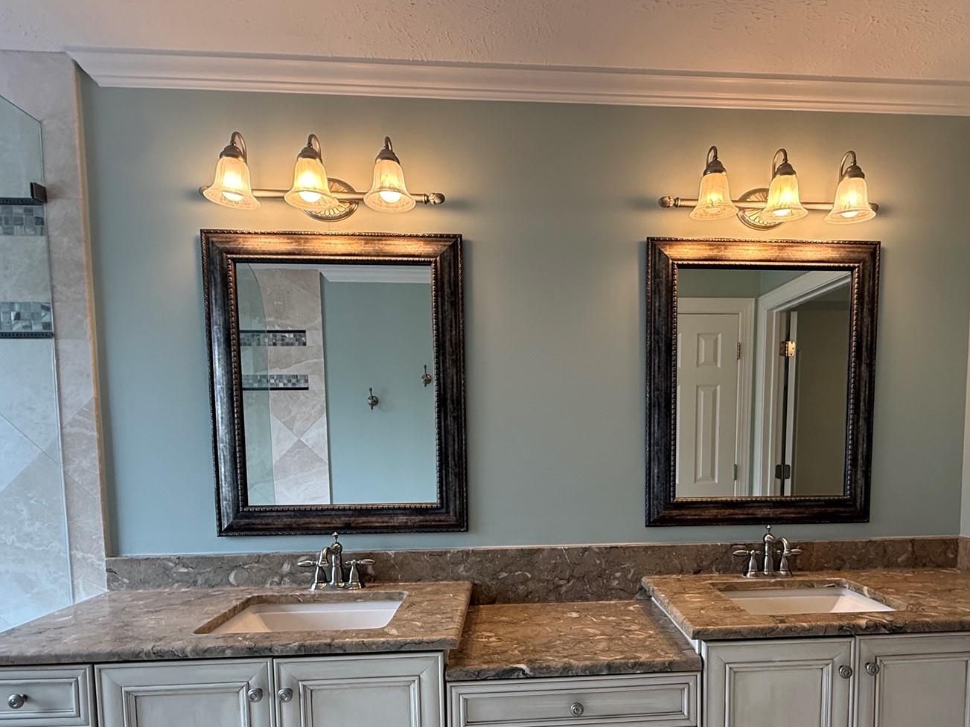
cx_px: 566
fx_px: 616
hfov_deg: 75.8
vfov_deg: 59.6
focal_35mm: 22
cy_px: 485
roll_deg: +0.2
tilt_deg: -4.5
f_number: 2.2
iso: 125
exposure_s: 1/120
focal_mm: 2.22
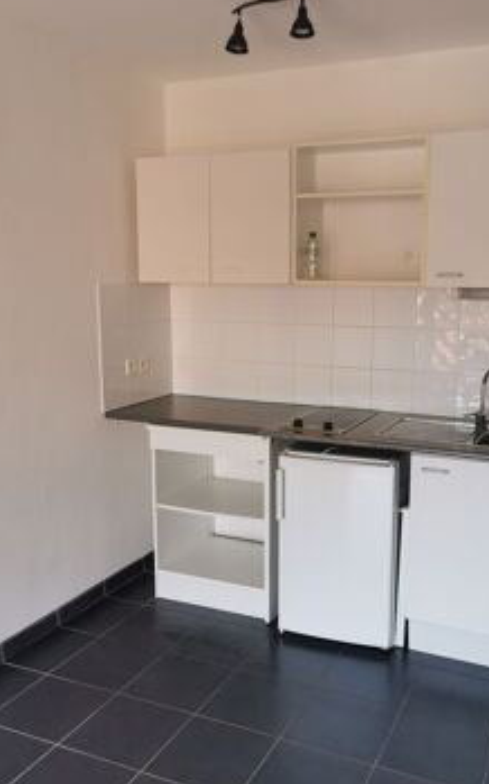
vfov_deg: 55.3
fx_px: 747
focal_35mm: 35
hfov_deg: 36.2
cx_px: 285
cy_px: 408
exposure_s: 1/120
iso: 64
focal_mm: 5.56
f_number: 1.6
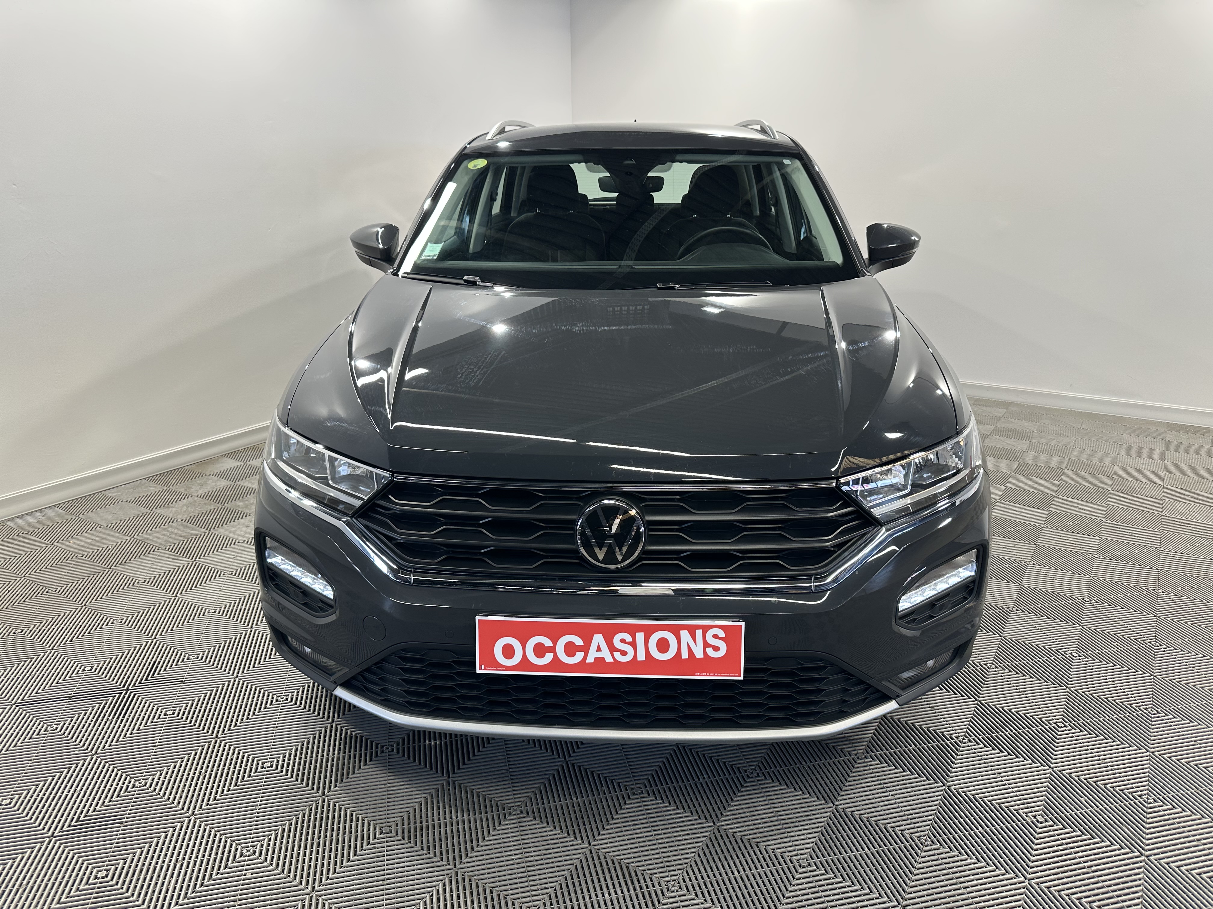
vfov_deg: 56.8
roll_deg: -0.4
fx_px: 841
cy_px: 454
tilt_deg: -18.2
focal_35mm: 24
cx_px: 606
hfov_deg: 71.6
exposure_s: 1/100
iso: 80
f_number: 1.78
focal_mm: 6.86
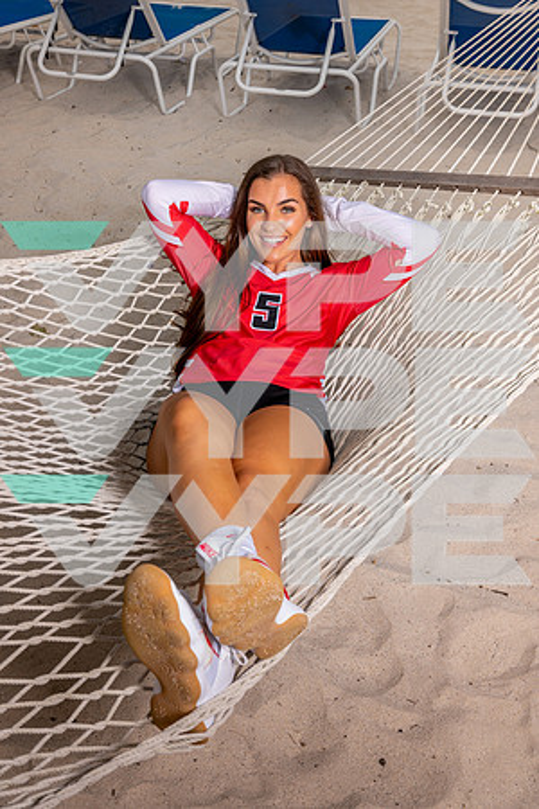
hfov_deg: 30.5
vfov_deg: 44.5
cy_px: 404
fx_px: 988
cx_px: 270
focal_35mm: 44
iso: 100
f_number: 8
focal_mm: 44
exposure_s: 1/250
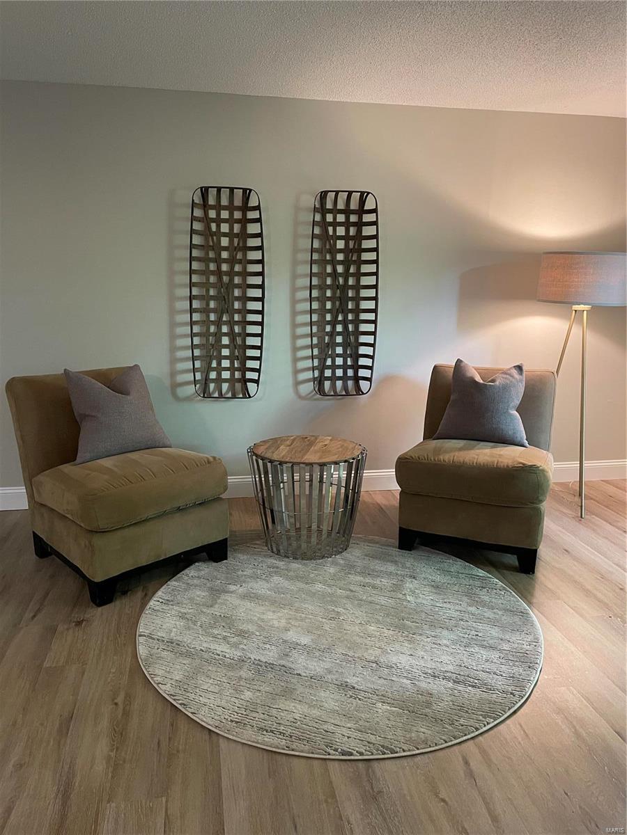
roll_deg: -0.2
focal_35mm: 26
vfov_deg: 67.3
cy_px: 418
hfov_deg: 53.1
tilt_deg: -11.4
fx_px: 628
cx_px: 314
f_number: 1.6
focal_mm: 4.2
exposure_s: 1/60
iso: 500
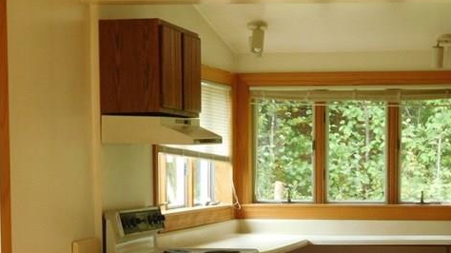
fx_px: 1267
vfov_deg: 11.2
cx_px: 291
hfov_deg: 20.1
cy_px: 292
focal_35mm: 106
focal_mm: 8
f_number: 4
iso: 125
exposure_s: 1/30
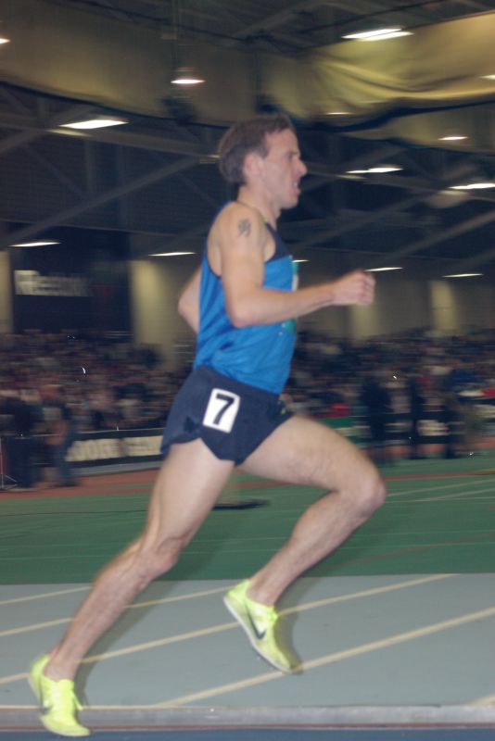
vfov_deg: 20.0
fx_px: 2102
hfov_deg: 13.4
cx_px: 248
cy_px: 370
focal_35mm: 102
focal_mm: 68
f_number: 6.3
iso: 800
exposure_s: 1/125
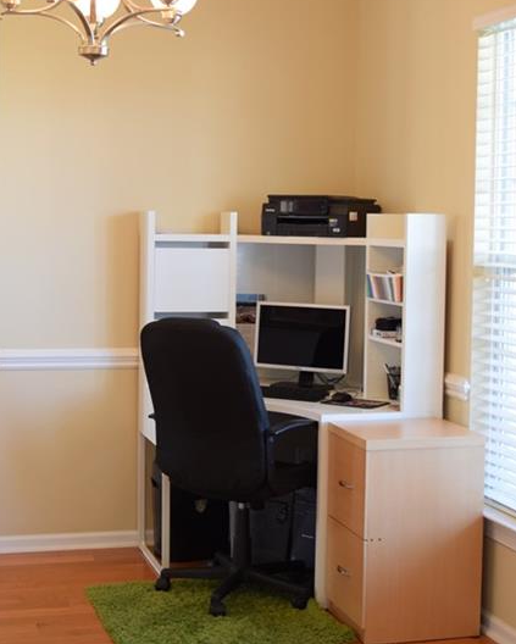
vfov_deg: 31.4
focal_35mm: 60
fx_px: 1144
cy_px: 261
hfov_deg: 25.3
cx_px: 192
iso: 560
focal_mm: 22
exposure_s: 1/60
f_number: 4
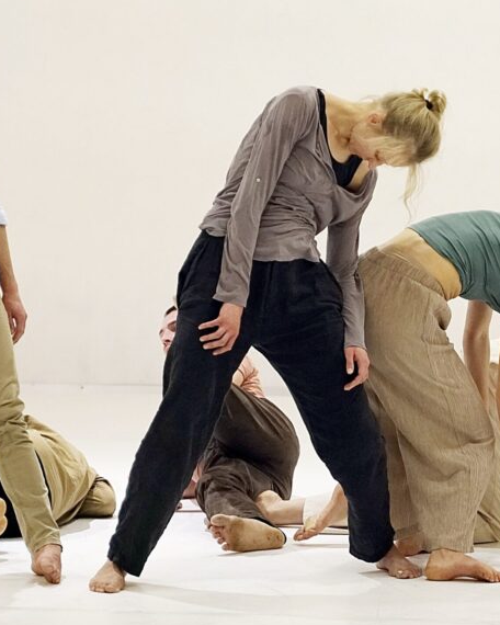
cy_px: 322
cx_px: 288
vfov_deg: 17.8
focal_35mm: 108
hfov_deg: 14.3
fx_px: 1998
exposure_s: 1/320
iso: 1600
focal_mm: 64
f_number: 2.8
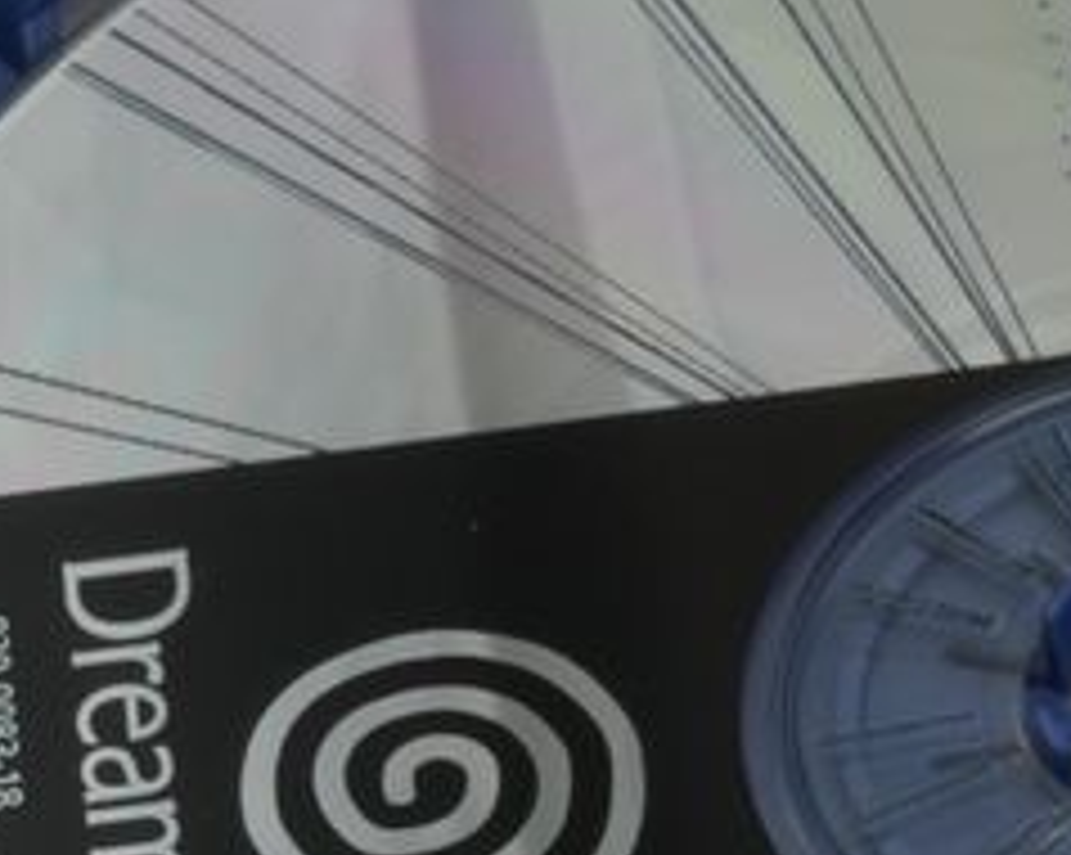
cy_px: 587
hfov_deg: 4.4
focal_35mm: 425
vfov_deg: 3.6
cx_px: 3159
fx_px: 13460
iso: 100
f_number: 20
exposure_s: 1/3
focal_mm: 40
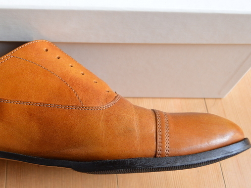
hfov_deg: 37.4
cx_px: 67
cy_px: 115
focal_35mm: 50
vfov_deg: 29.0
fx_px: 362
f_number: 5
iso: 400
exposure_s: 1/80
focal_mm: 22
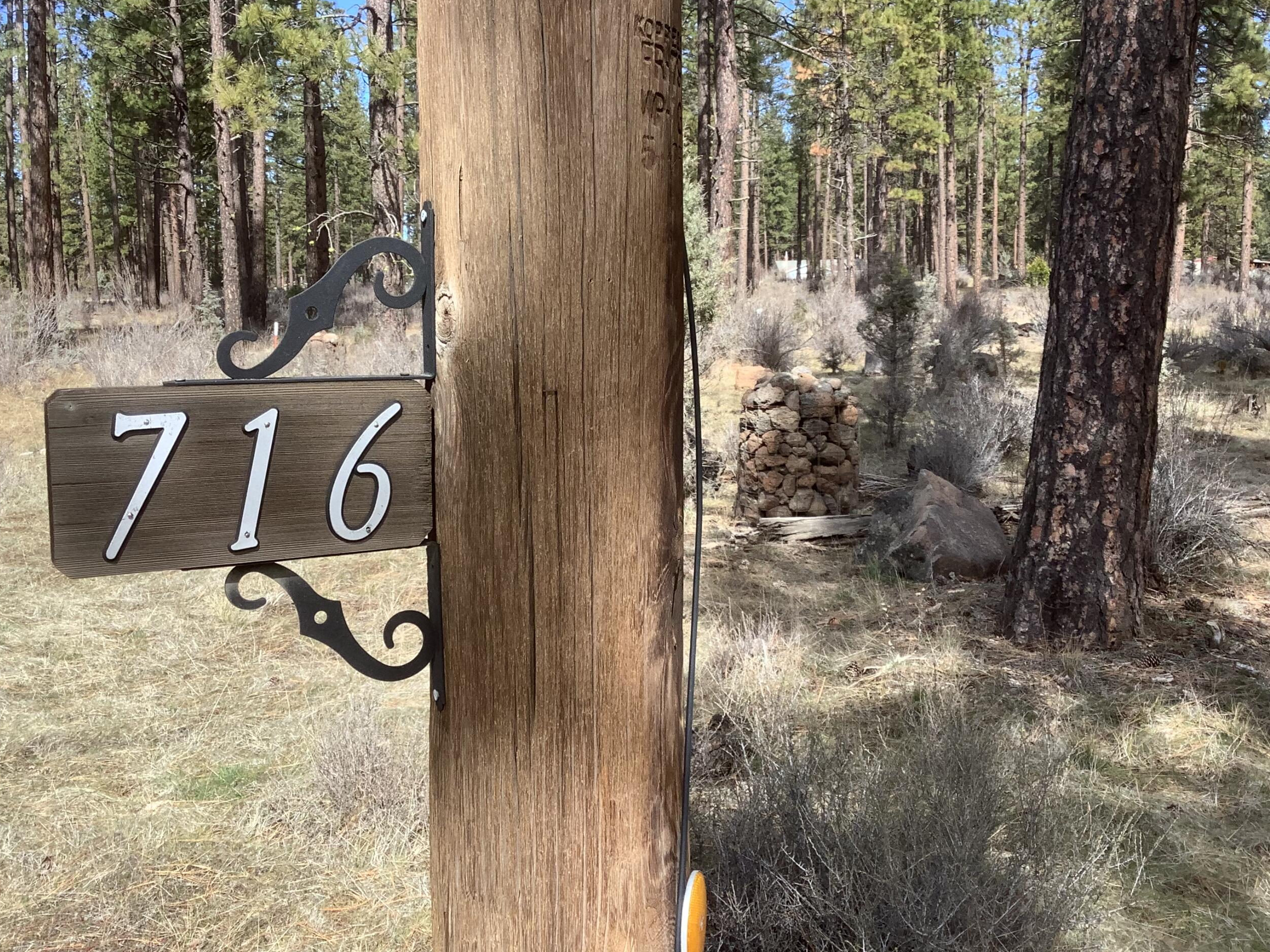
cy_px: 430
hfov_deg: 50.1
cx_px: 662
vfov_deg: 38.6
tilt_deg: -6.7
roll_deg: +2.2
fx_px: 1357
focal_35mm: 37
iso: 25
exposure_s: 1/403
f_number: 2.4
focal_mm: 3.3
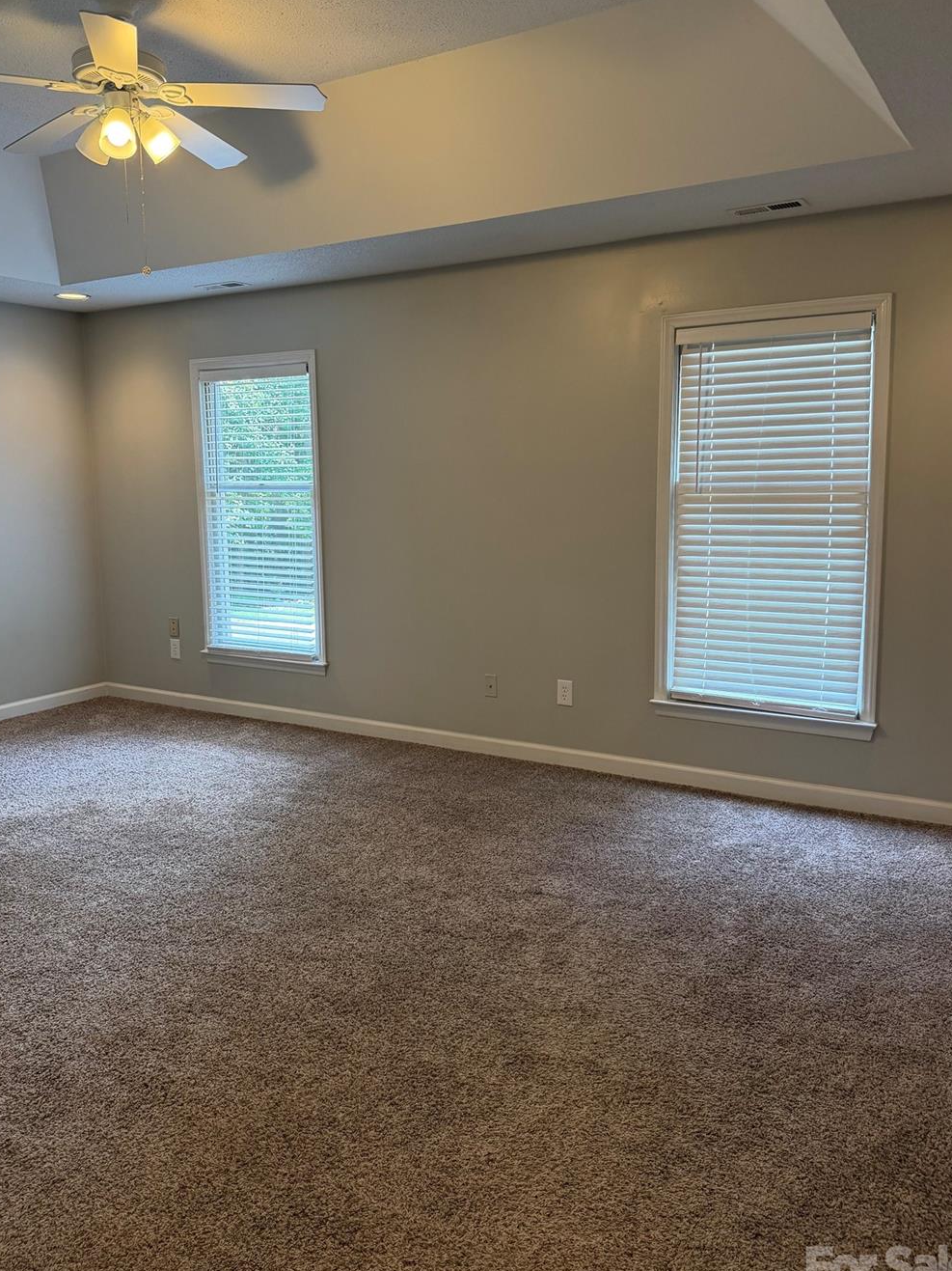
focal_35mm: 28
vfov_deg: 63.4
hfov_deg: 49.6
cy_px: 612
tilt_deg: -6.7
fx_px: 1027
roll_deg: +0.8
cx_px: 423
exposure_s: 1/120
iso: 250
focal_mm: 6.76
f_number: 1.78
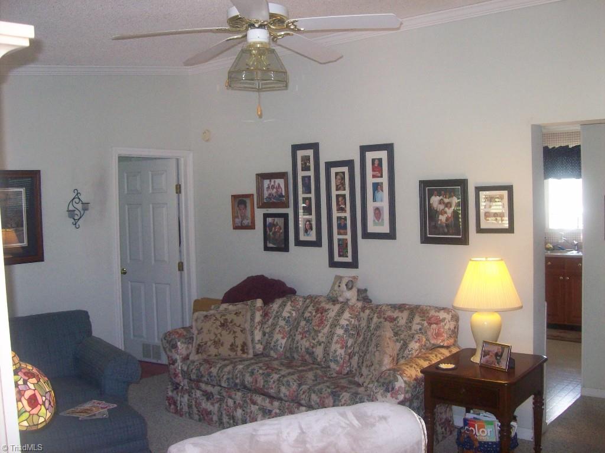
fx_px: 629
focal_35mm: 36
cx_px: 302
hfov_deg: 51.4
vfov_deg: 39.6
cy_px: 226
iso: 200
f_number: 2.7
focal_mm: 6
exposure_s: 1/64
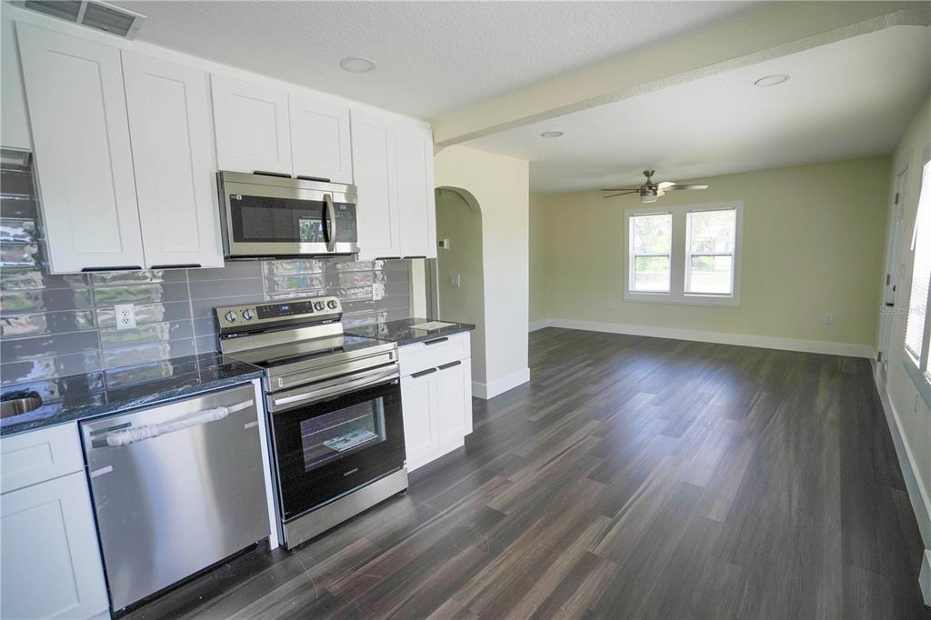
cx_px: 466
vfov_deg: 73.7
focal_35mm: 16
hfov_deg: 96.8
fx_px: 414
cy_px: 310
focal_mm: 16
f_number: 4
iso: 320
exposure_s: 1/400
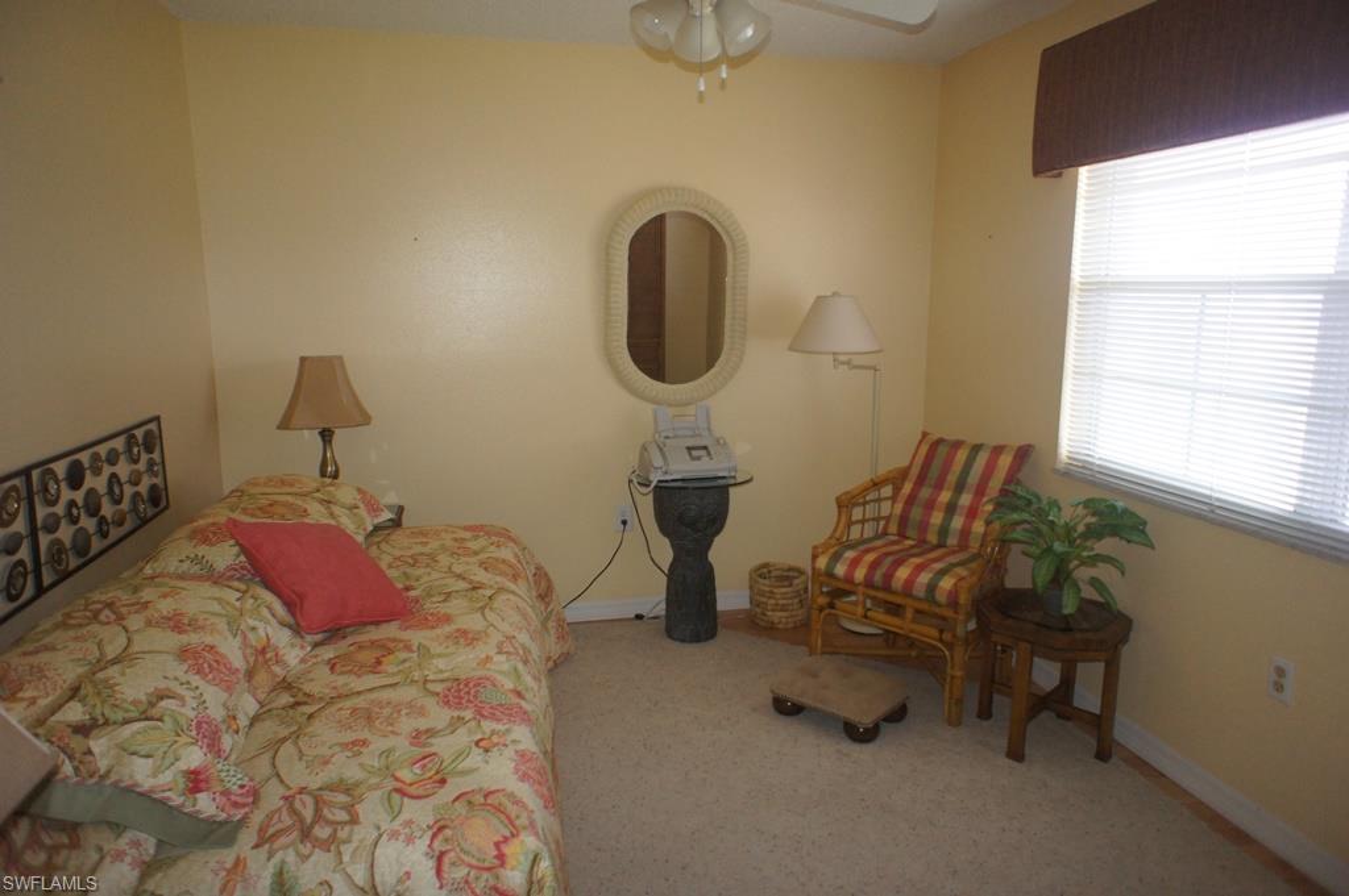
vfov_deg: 53.1
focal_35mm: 24
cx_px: 674
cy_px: 448
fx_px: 899
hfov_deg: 73.8
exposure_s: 1/60
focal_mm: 16
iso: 1000
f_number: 2.8
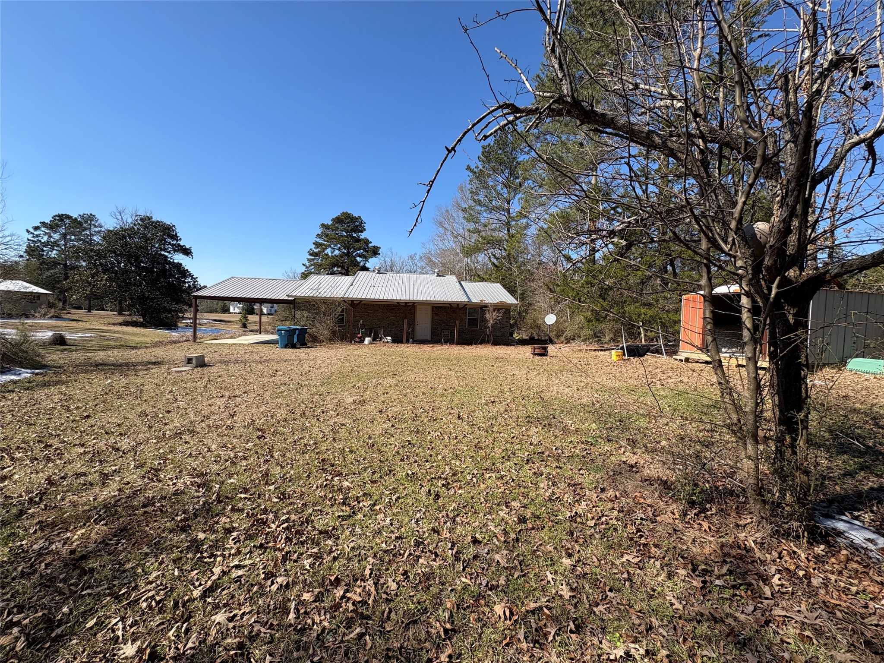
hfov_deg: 102.1
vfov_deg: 85.7
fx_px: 358
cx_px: 442
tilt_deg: -1.9
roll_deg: -1.8
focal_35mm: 14
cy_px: 332
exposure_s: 1/1506
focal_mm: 2.22
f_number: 2.2
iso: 50
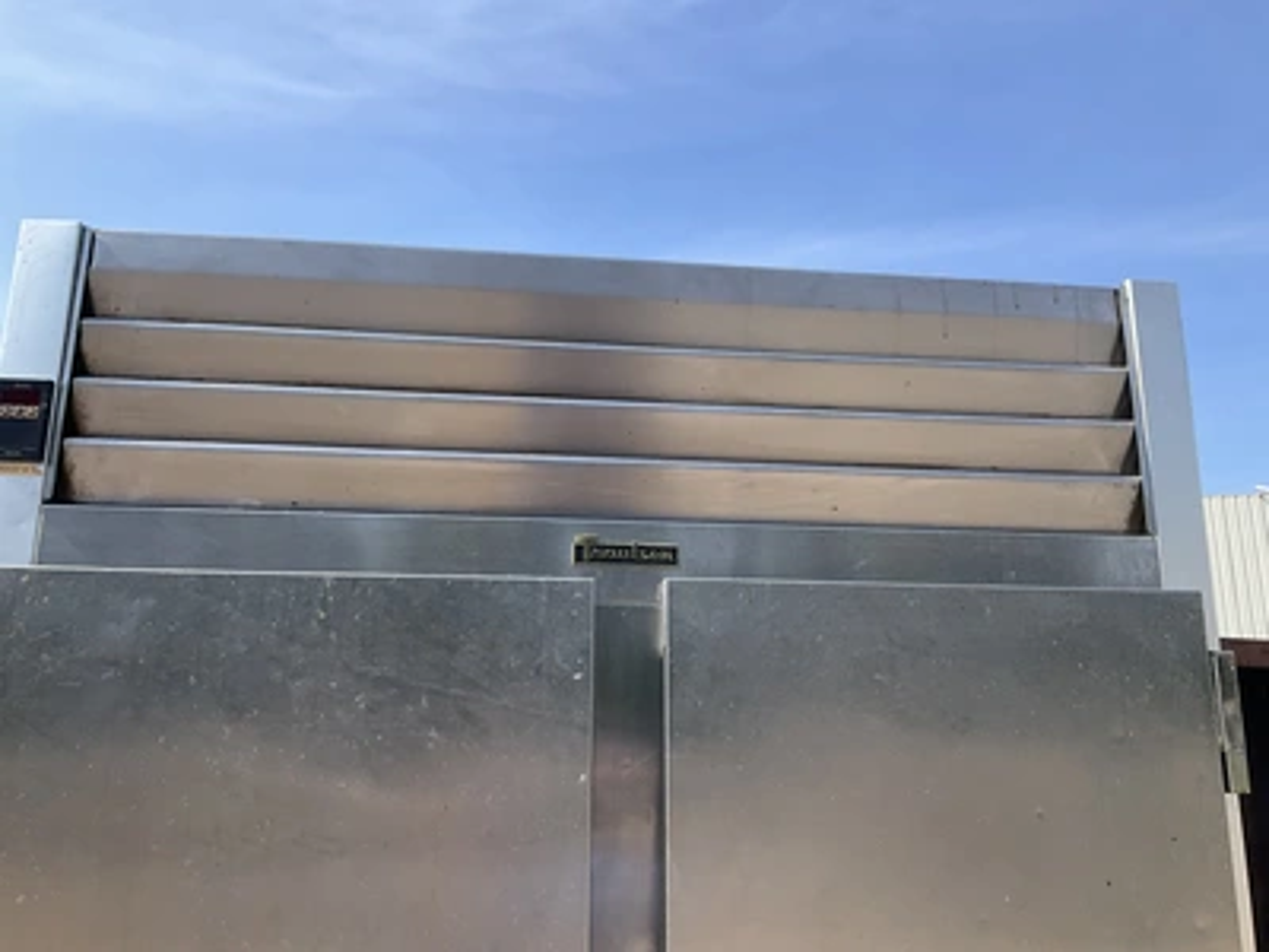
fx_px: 1063
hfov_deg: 61.7
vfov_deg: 48.2
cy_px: 476
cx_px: 634
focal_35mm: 29
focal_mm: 3
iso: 25
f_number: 1.8
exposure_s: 1/1098
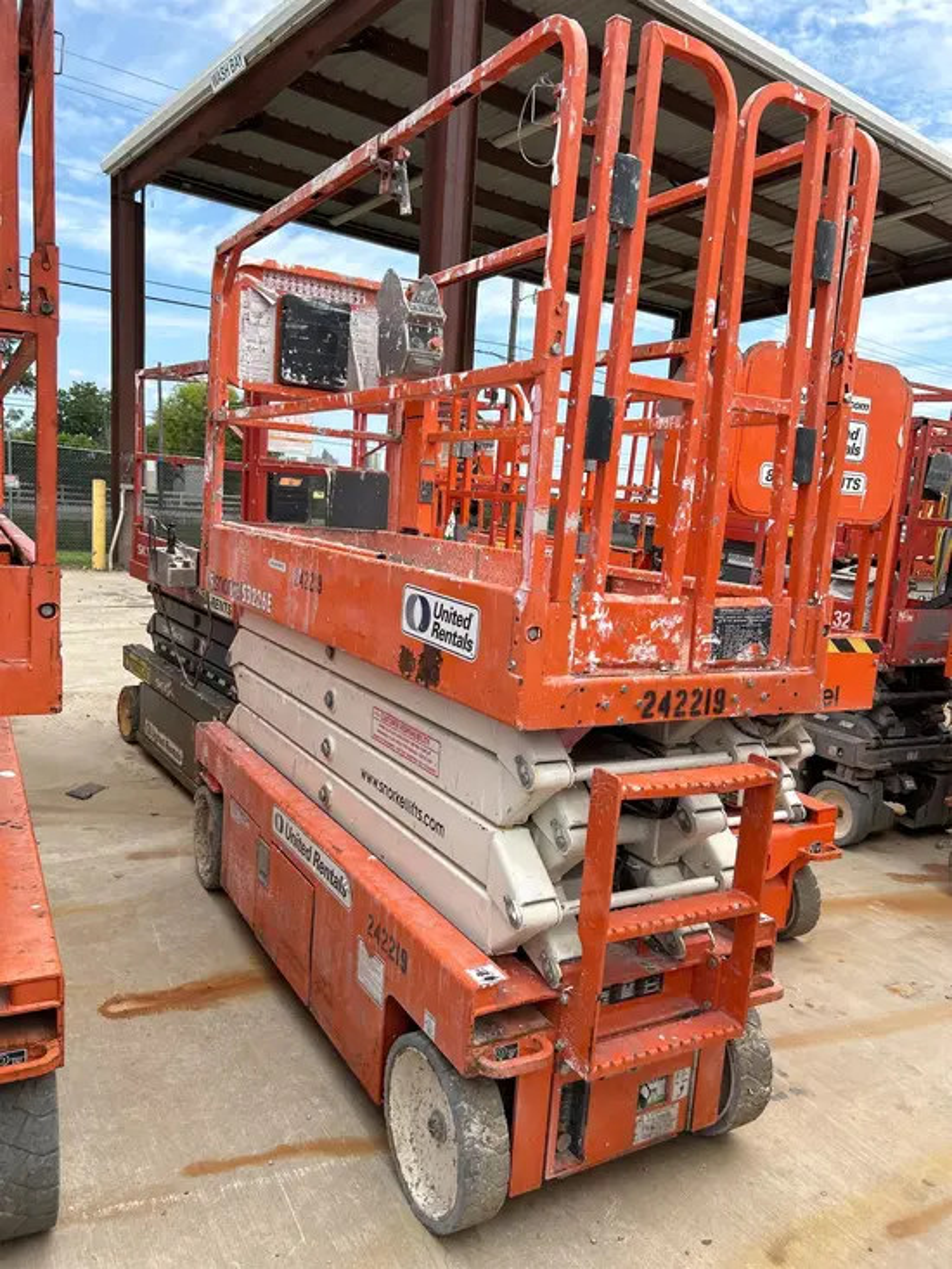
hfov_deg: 53.1
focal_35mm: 26
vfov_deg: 67.3
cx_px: 476
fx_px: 953
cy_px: 634
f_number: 1.5
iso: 50
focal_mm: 5.7
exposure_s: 1/2762
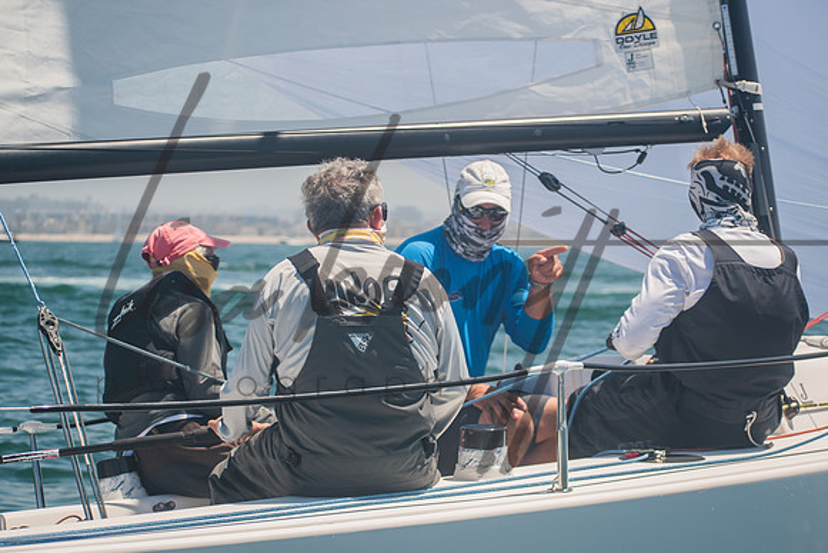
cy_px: 276
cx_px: 428
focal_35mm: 111
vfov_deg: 12.3
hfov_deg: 18.4
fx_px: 2562
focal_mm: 70
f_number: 4.5
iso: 140
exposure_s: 1/400
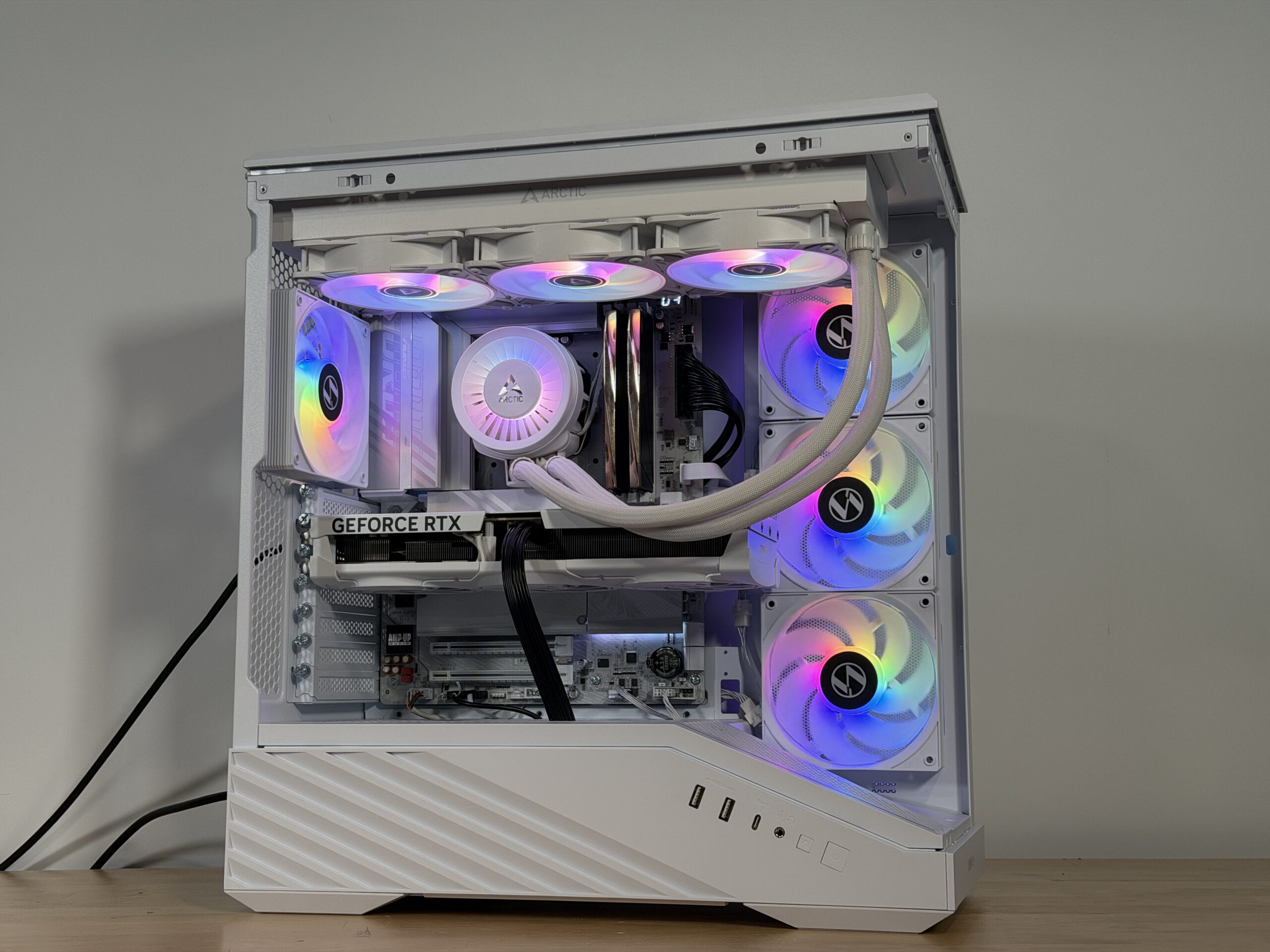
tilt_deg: +6.1
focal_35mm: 48
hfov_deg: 39.7
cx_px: 635
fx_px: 1761
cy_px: 476
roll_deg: -0.5
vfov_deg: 30.3
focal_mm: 6.76
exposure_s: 1/139
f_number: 1.78
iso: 80
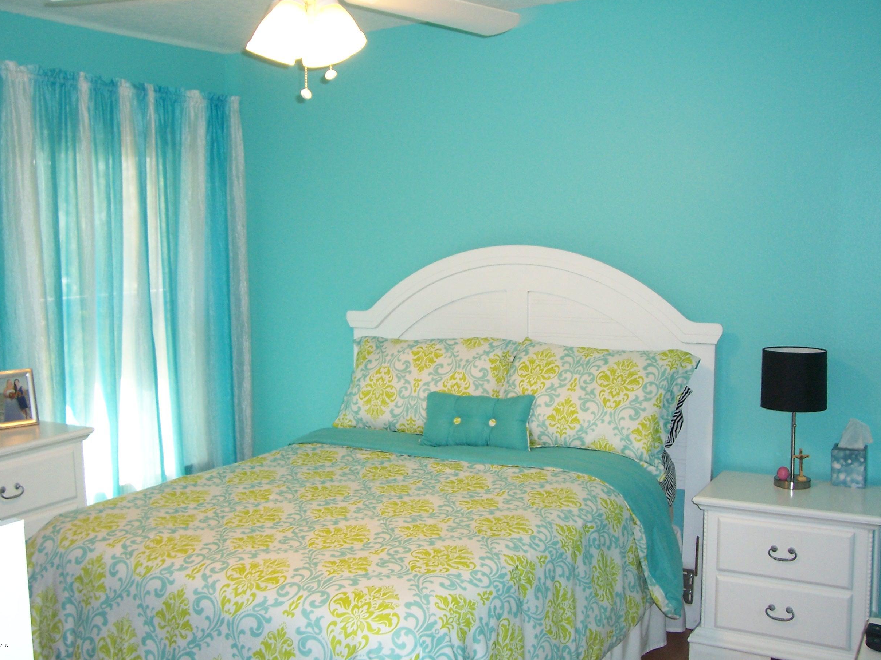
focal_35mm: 36
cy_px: 318
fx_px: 916
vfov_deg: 39.6
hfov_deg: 51.4
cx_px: 448
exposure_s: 1/60
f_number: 2.7
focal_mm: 5.6
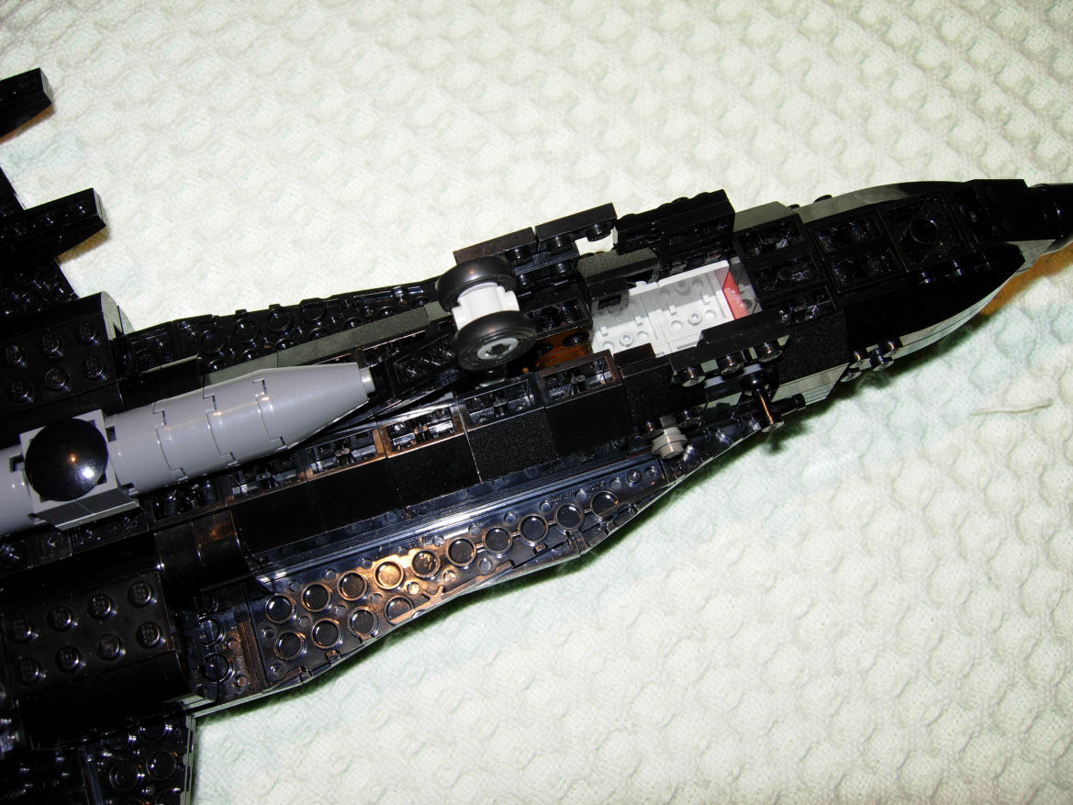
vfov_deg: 39.7
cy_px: 402
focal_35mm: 36
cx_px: 536
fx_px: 1116
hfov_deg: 51.3
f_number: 3.8
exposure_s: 1/45.2
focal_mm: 7.5
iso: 50
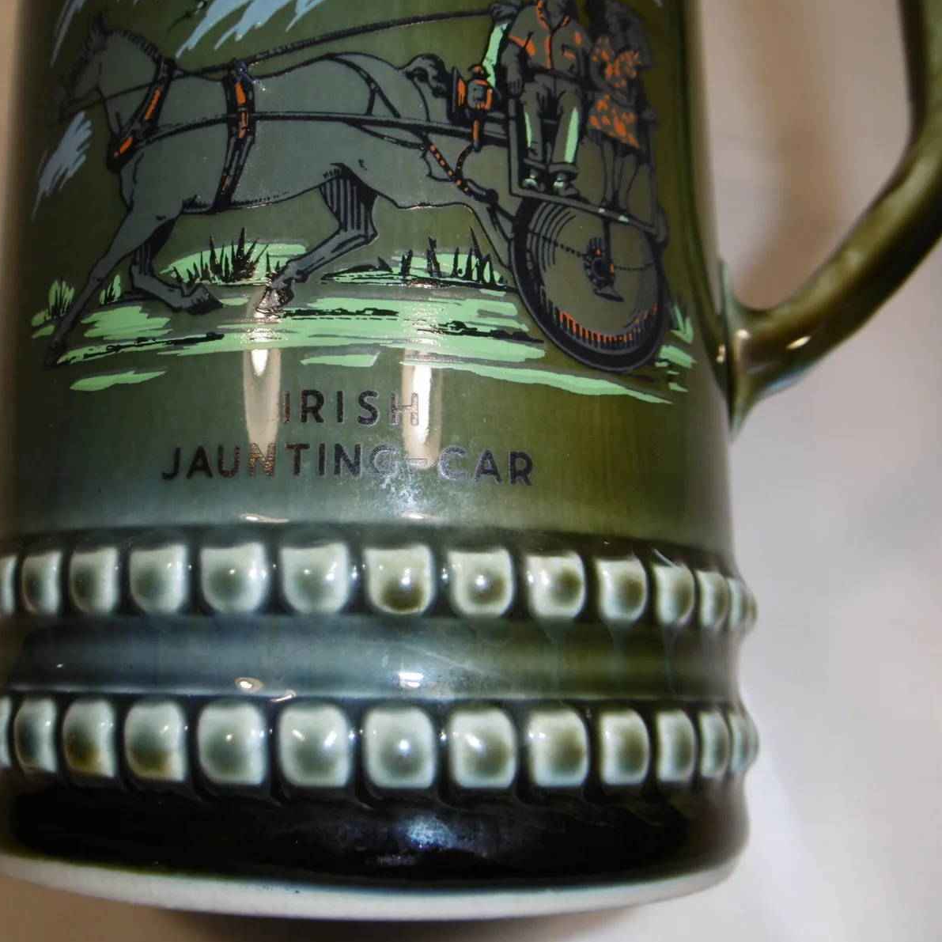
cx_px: 348
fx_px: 1170
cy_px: 473
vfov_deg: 43.9
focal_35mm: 38
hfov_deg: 43.5
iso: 100
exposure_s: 1/60
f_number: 8.8
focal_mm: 5.8
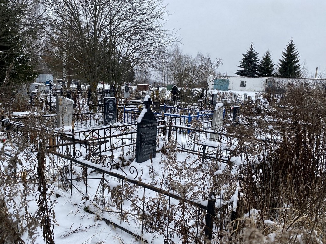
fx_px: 245
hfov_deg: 67.3
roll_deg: +1.5
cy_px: 122
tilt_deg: -8.5
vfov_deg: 53.1
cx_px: 163
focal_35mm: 26
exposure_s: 1/527
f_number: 1.8
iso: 32
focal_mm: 4.25
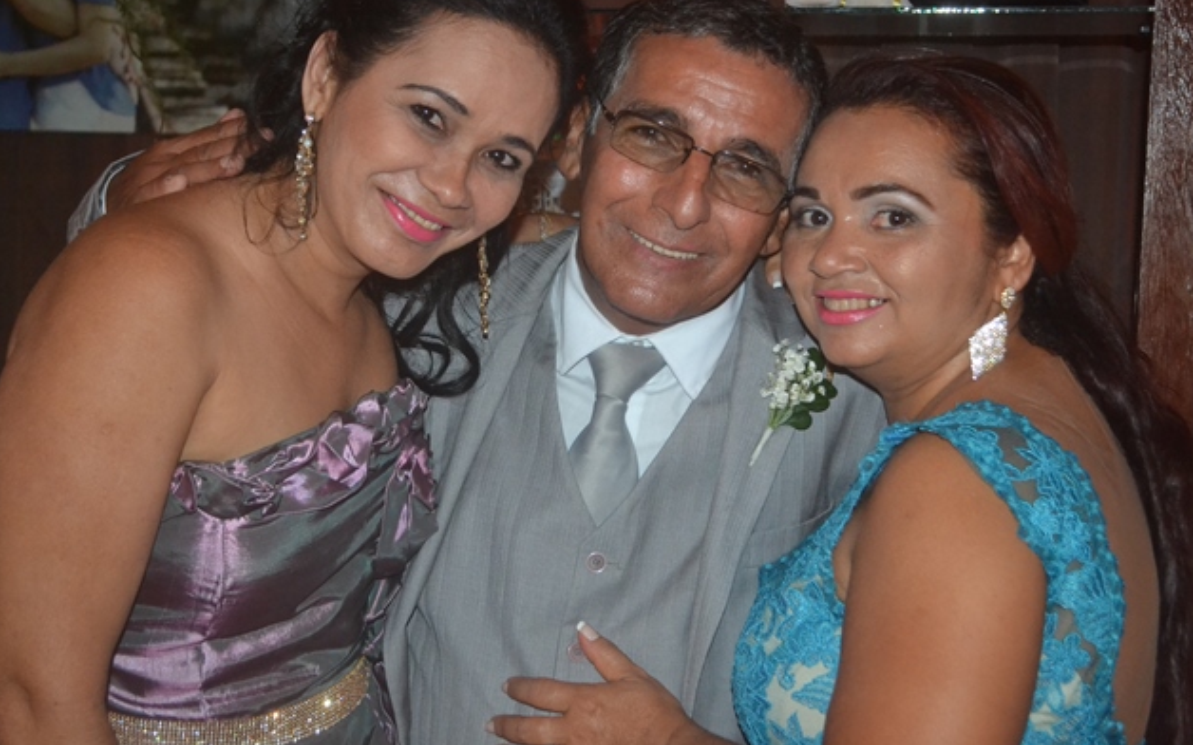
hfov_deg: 38.2
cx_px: 602
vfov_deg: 24.4
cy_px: 343
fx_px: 1723
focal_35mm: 53
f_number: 5
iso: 3200
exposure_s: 1/60
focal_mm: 34
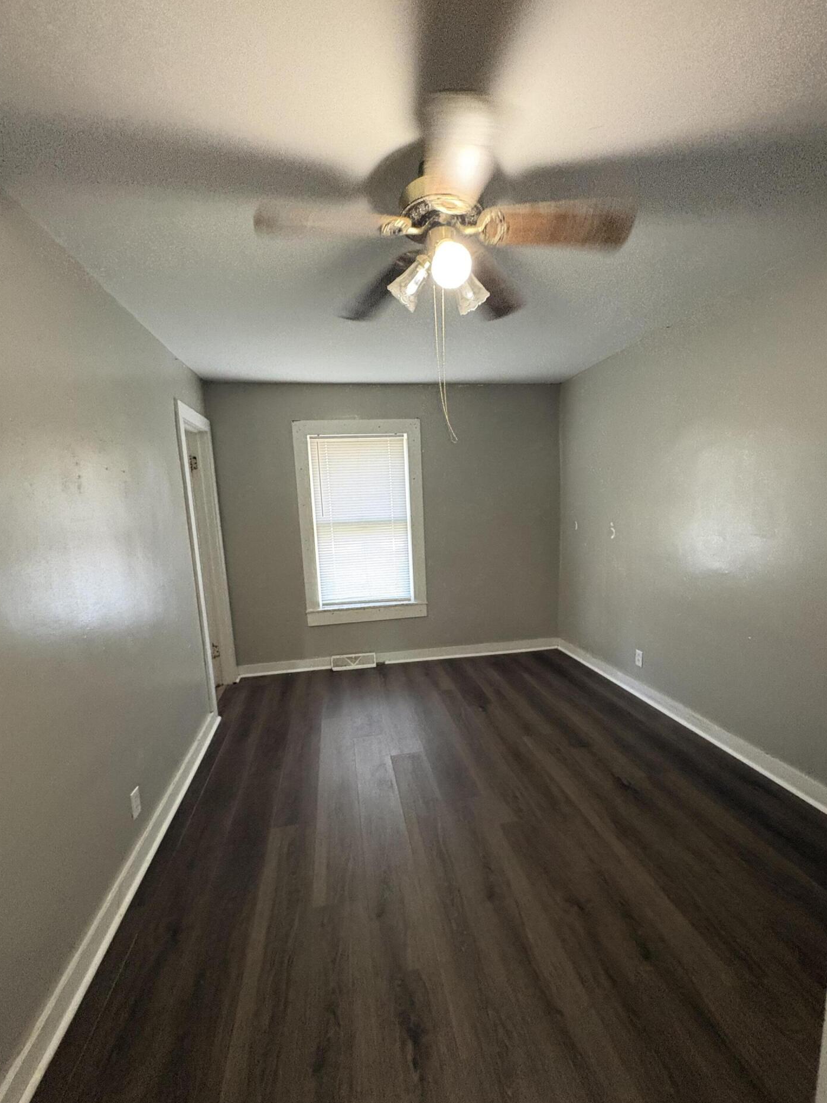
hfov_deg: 81.7
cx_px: 416
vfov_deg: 98.0
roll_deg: +1.7
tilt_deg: -9.4
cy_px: 587
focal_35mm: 15
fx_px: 478
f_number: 2.2
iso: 800
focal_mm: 2.22
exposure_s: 1/60
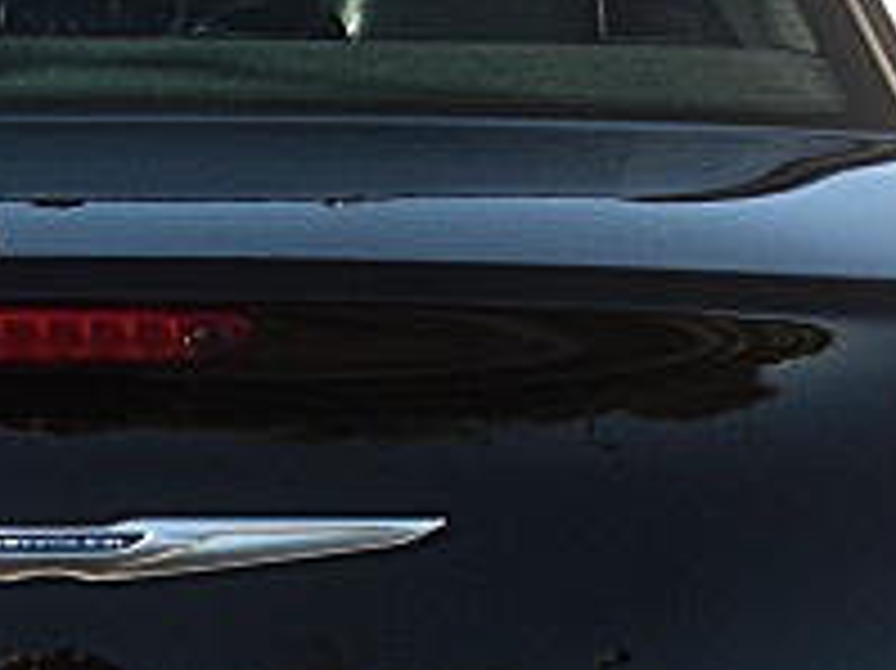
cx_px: 90
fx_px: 3001
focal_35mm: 116
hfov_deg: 16.8
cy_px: 625
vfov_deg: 12.6
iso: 50
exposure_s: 1/125
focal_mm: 6.3
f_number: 2.8
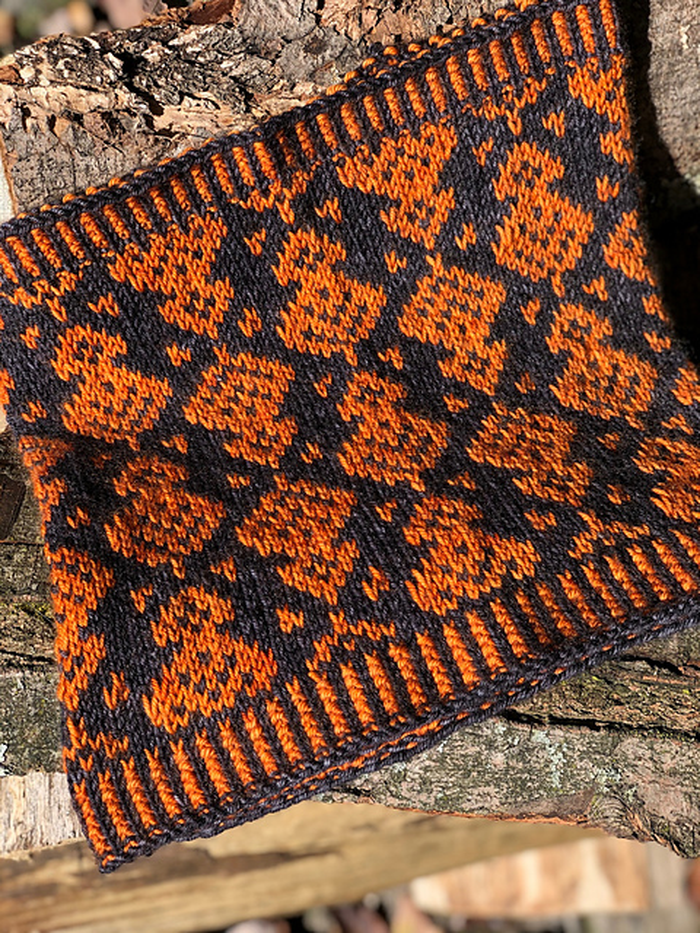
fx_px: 1537
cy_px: 466
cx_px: 350
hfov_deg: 25.7
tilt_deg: -83.3
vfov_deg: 33.8
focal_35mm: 57
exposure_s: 1/240
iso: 20
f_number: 2.8
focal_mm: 6.6
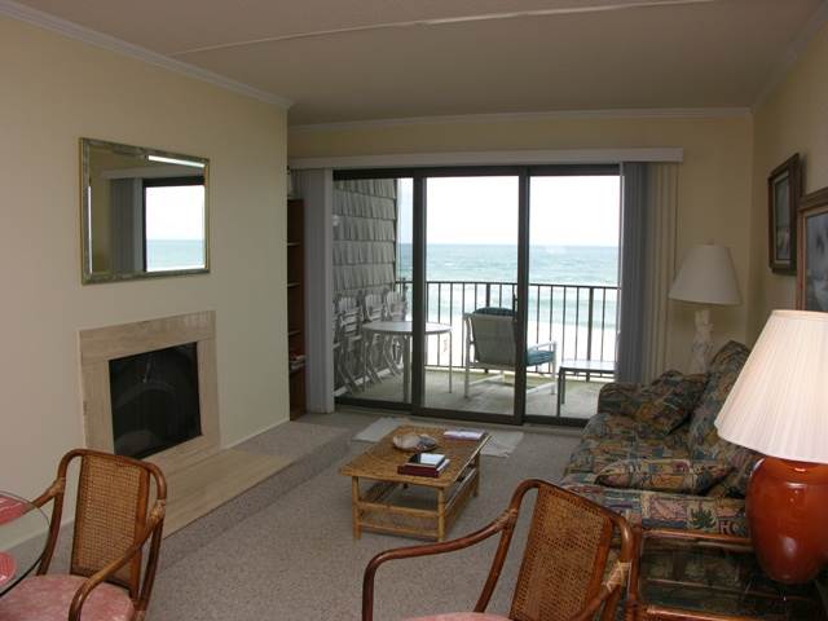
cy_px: 310
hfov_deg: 52.6
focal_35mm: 35
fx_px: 837
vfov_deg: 40.7
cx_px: 414
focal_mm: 8.9
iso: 50
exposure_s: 1/98.3
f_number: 4.5
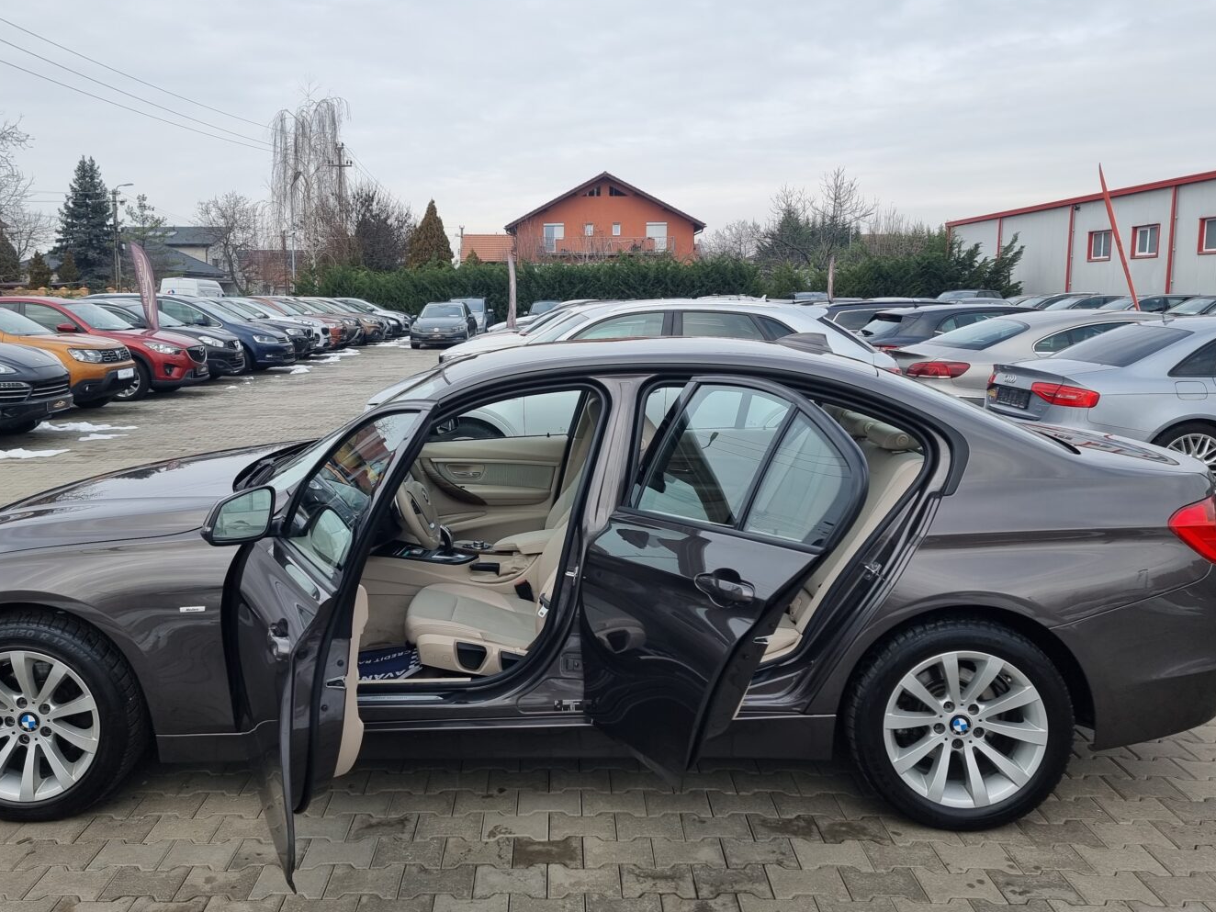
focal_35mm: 29
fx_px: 1019
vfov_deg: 48.1
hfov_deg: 61.5
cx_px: 532
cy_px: 390
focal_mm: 6.7
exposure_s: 1/430
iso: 50
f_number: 1.8
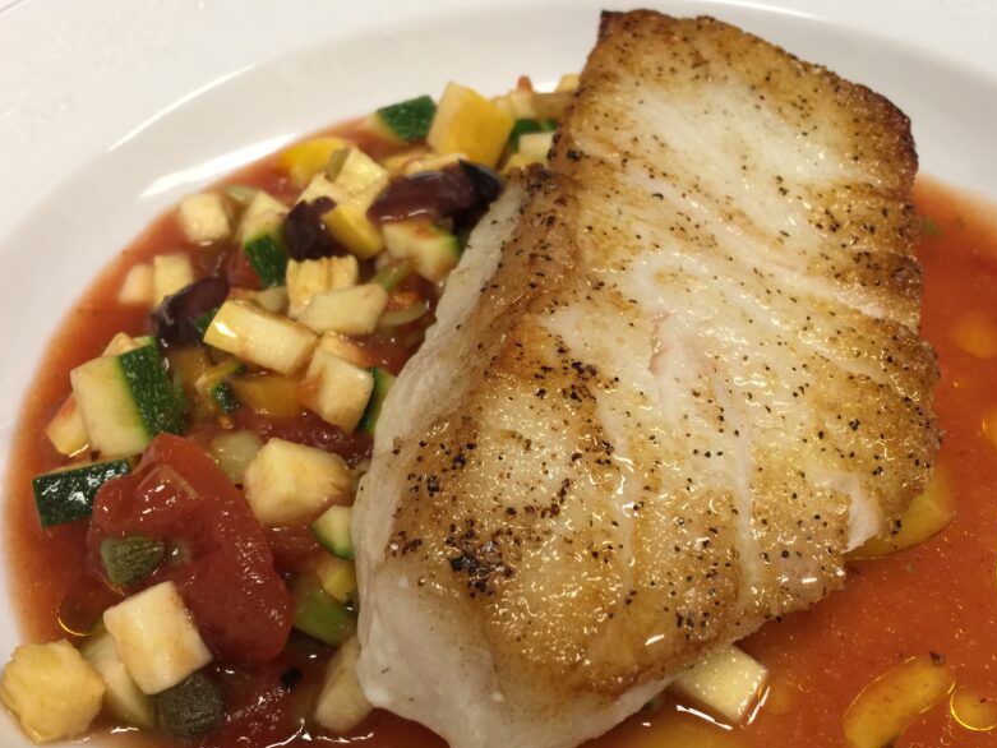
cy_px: 460
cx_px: 623
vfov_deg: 37.5
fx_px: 1095
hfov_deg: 48.5
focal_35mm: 38
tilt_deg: -48.8
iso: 50
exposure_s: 1/30
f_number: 2.2
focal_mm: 4.15
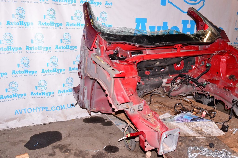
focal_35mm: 32
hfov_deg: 59.5
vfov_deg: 41.6
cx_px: 119
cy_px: 79
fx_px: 208
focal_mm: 21
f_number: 8
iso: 1600
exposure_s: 1/200
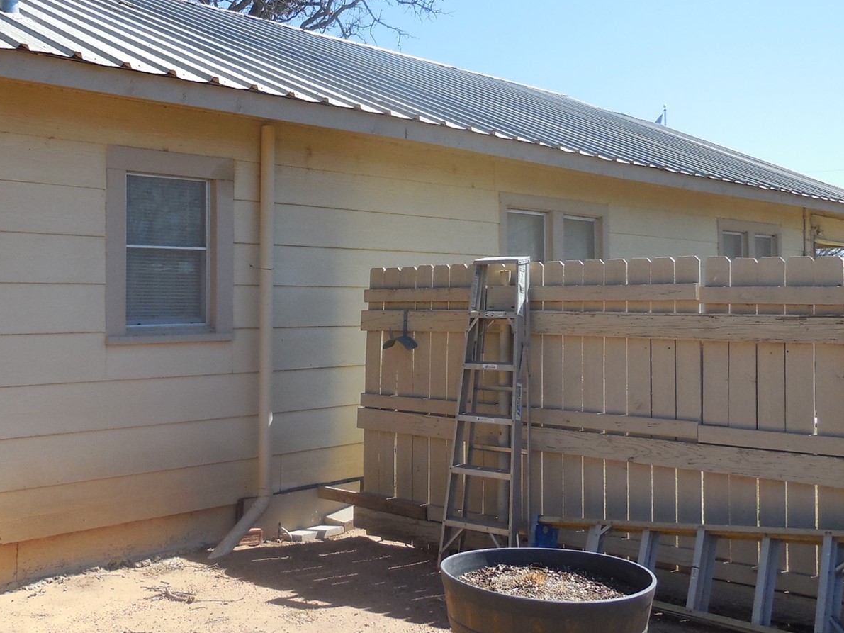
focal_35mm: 43
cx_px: 335
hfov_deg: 43.6
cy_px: 247
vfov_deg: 33.5
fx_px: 1048
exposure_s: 1/1000
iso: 125
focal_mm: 4.5
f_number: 3.1
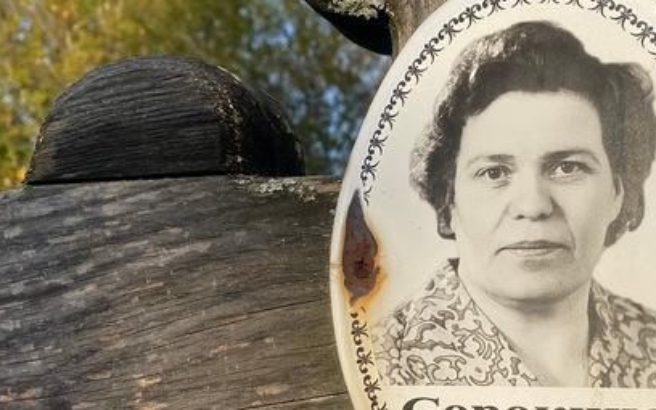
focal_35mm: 54
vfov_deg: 23.9
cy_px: 277
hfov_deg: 35.9
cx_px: 550
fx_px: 965
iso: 32
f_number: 1.8
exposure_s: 1/1272
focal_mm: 4.25
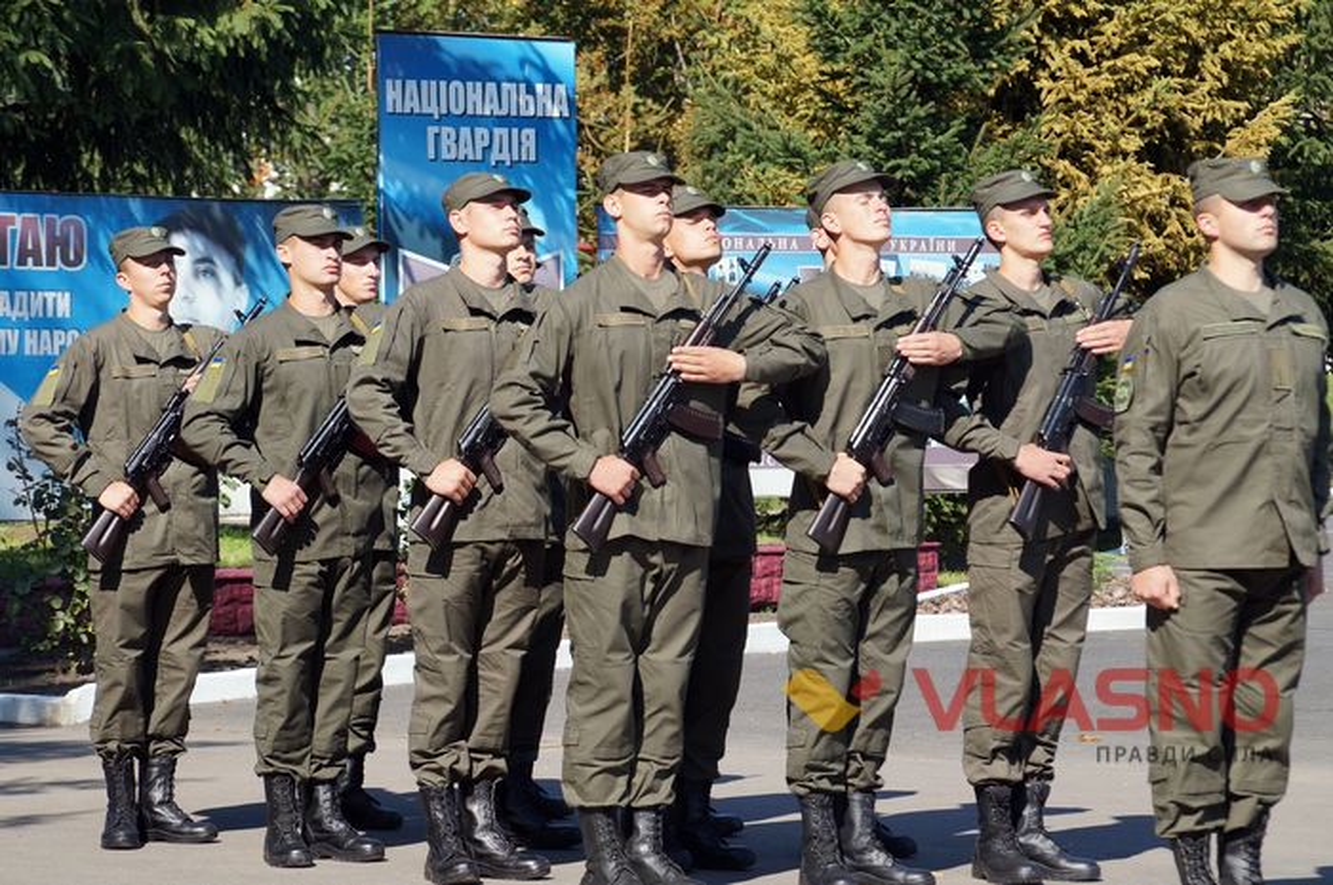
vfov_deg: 9.1
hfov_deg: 13.7
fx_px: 5548
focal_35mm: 150
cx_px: 666
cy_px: 442
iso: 100
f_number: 7.1
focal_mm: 100
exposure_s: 1/250
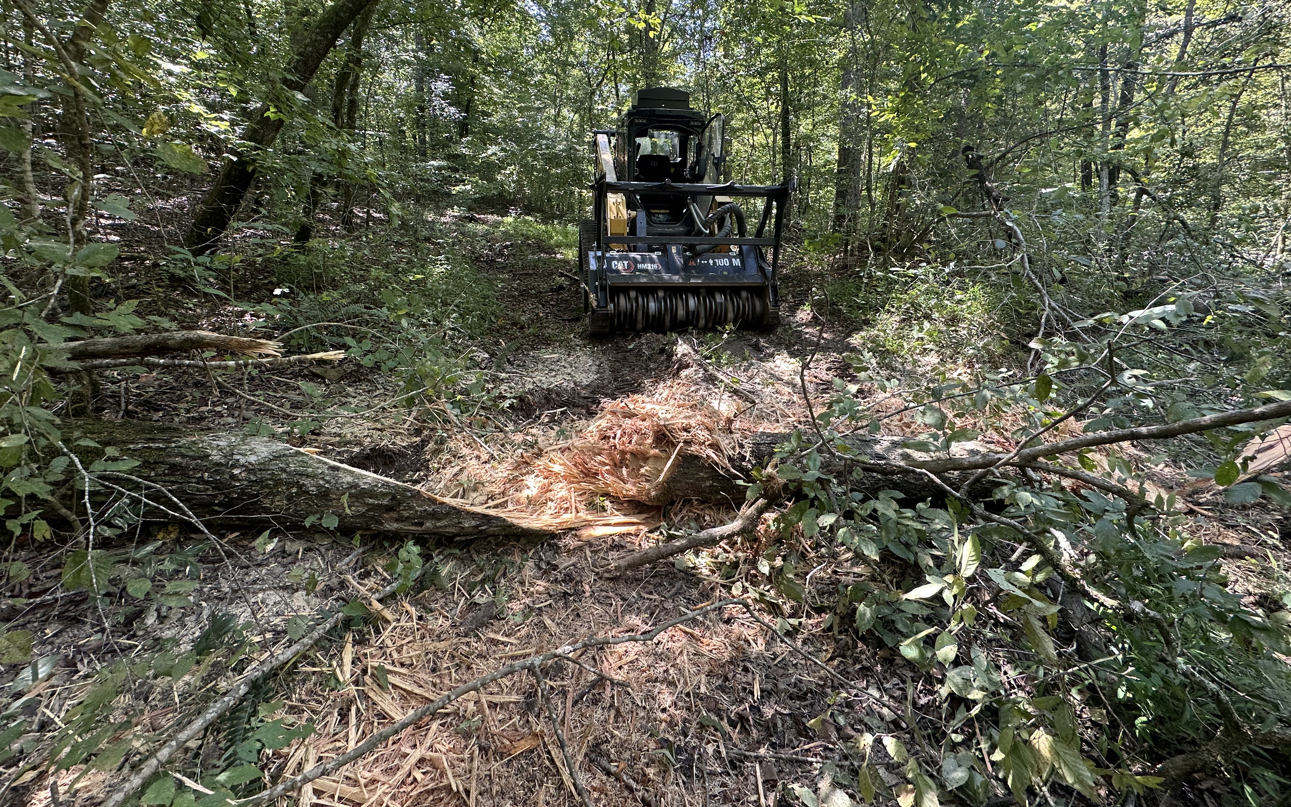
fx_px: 528
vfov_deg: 74.2
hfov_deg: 101.5
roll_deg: +2.1
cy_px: 333
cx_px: 650
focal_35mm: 15
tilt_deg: -10.9
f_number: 2.2
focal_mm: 2.22
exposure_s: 1/99
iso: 80
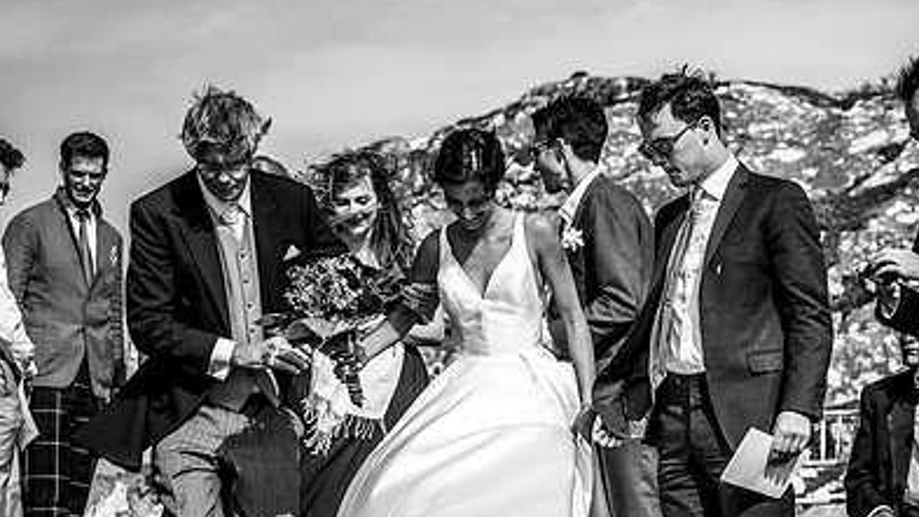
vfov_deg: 10.8
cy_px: 308
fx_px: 2729
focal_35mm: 112
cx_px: 576
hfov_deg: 19.1
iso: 320
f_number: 5.6
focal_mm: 70
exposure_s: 1/2500
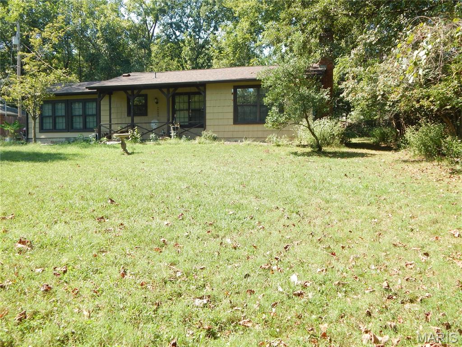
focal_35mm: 31
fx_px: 414
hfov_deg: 58.4
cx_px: 231
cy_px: 174
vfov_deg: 45.4
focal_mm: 5.6
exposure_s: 1/320
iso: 125
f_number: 3.2
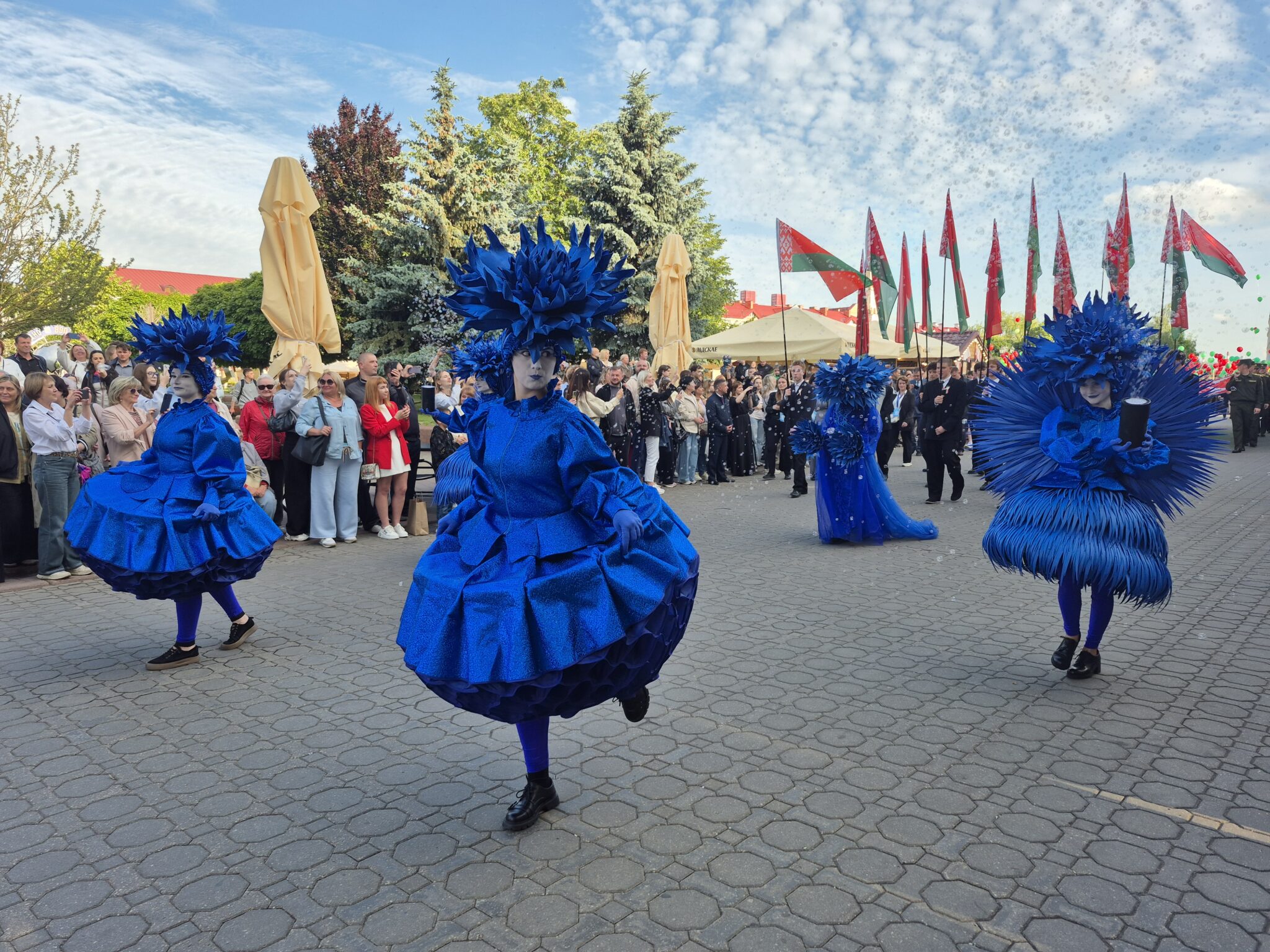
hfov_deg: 73.9
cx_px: 635
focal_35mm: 23
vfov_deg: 58.9
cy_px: 476
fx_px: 844
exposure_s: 1/468
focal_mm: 5.4
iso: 25
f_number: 1.8
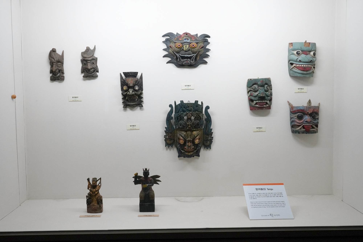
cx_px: 182
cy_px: 121
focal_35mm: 37
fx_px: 373
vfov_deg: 36.0
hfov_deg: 51.9
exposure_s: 1/100
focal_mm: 37
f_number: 16
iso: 5000
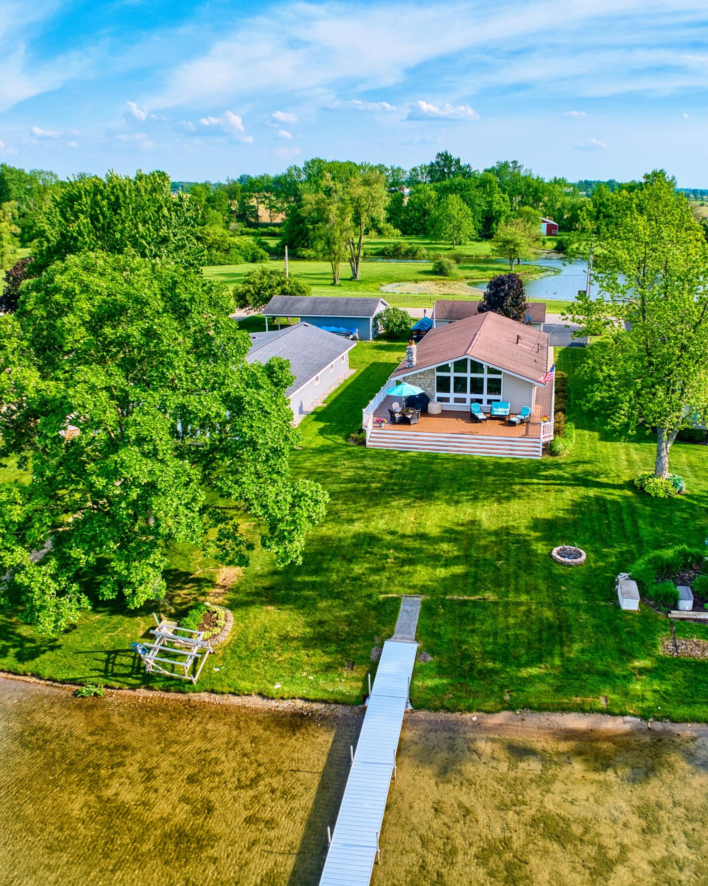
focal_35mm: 32
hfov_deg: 45.6
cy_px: 443
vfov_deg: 55.7
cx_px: 414
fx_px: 838
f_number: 2.8
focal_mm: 12.29
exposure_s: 1/1250
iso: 100
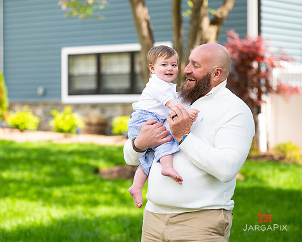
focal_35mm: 117
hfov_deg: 16.4
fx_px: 1046
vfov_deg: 13.2
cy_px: 121
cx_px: 119
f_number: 3.2
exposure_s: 1/640
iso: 200
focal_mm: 101
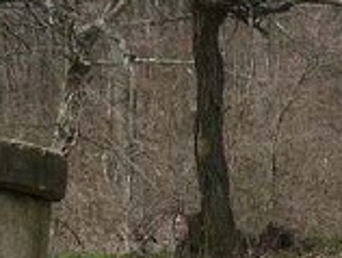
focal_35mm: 170
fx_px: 1682
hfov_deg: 11.6
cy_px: 455
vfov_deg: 8.4
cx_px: 253
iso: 100
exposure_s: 1/100
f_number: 8
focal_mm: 5.8
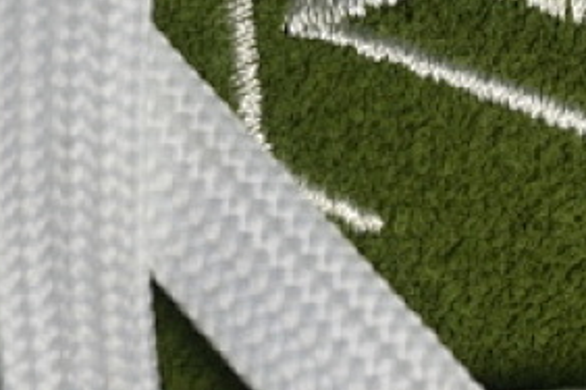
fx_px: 4671
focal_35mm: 287
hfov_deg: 7.2
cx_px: 397
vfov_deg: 4.8
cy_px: 139
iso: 160
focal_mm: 50
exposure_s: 1/80
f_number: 6.3
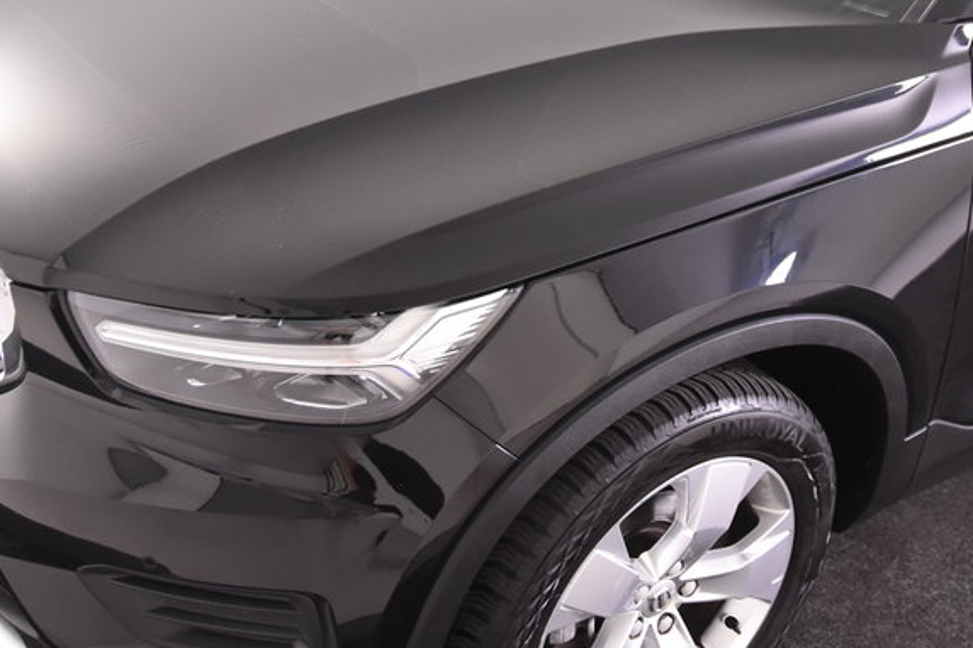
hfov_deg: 29.8
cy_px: 147
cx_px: 662
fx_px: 1811
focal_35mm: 67
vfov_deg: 20.1
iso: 1600
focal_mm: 20
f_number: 3.2
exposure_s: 1/40
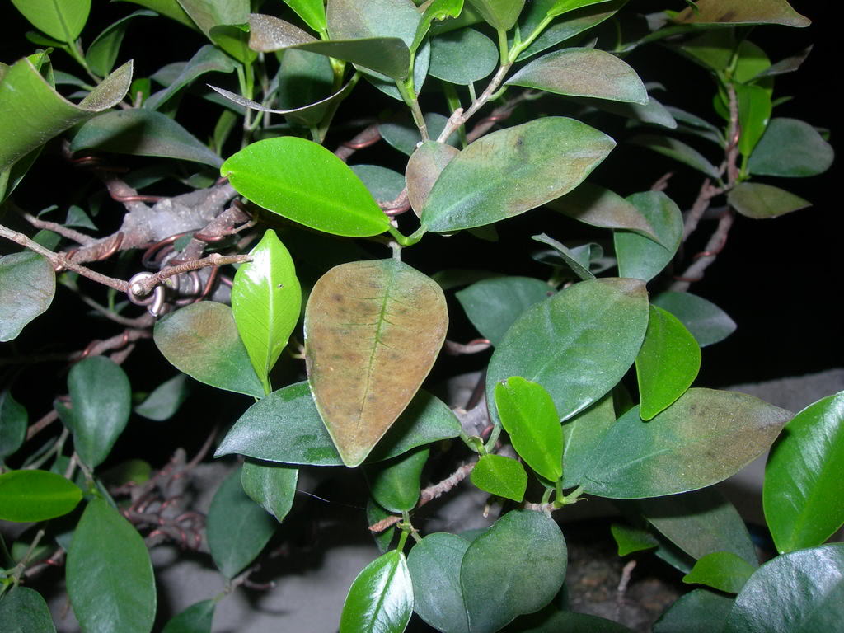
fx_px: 927
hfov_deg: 49.0
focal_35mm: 38
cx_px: 422
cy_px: 316
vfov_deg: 37.7
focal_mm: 7.8
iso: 50
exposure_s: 1/60.1
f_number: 4.8
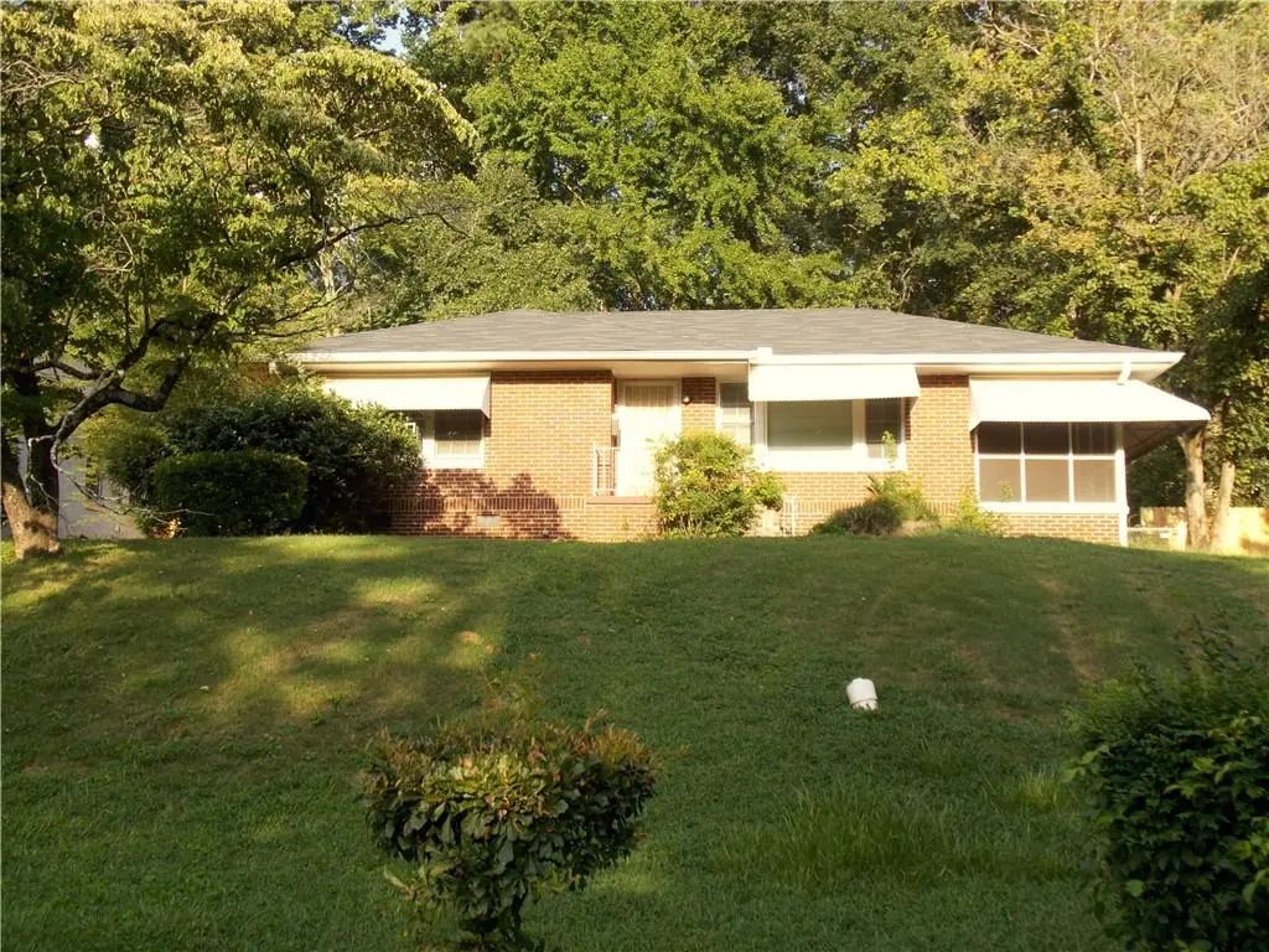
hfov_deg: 50.1
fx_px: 1356
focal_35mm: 37
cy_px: 476
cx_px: 634
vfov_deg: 38.7
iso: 80
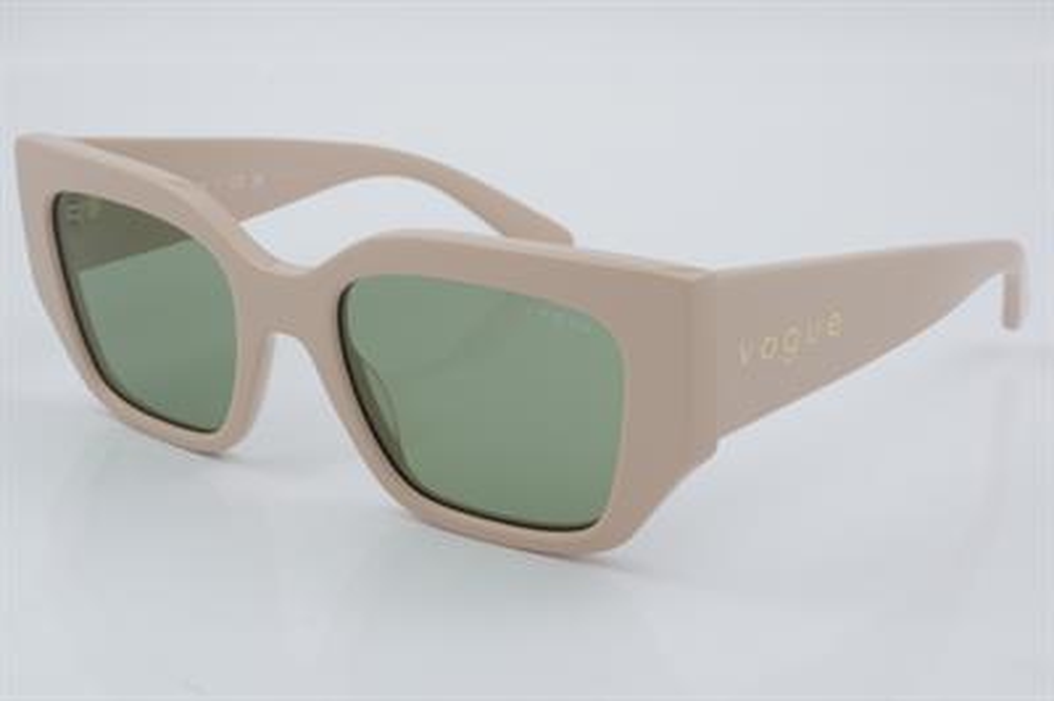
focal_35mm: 75
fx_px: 2194
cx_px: 527
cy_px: 350
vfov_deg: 18.2
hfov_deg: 27.0
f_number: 32
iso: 100
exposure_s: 1/4
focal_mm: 50
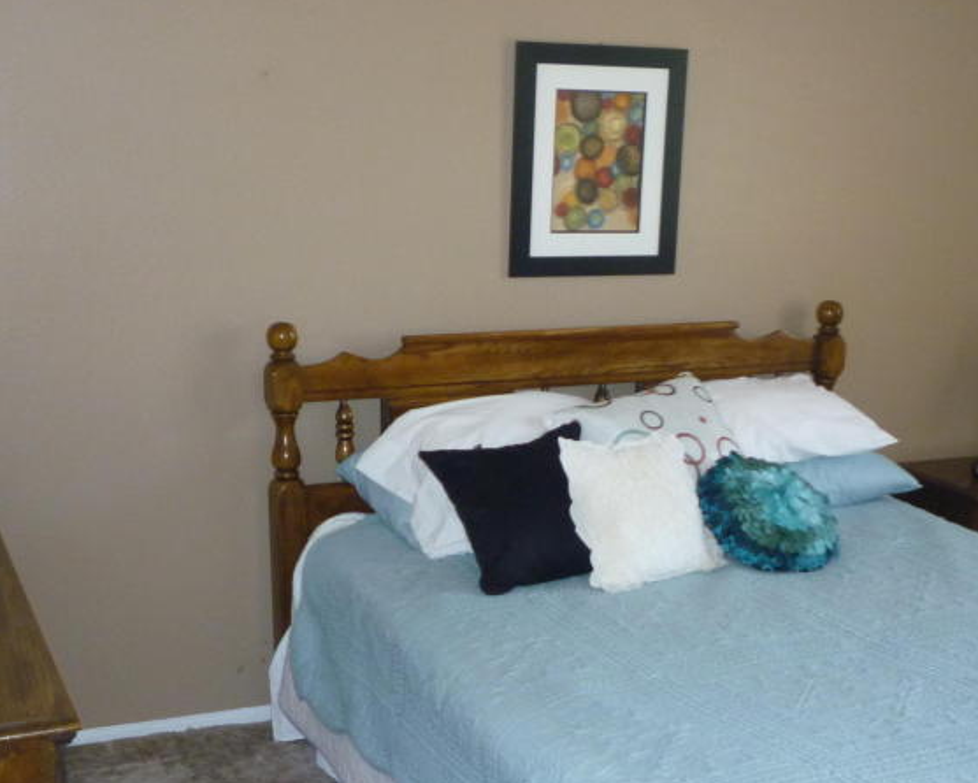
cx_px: 532
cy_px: 581
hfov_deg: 36.0
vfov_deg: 28.7
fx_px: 1506
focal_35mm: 52
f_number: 3.3
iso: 250
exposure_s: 1/30
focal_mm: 5.2
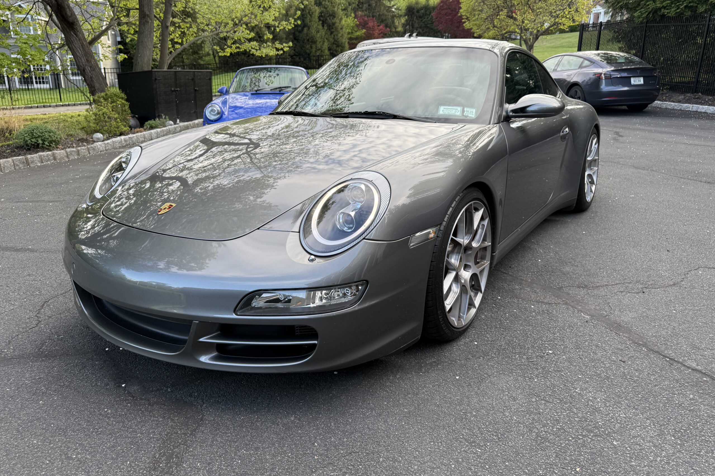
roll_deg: -0.9
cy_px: 215
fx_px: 496
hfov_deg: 71.5
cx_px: 358
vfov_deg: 51.2
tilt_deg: -16.1
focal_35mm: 25
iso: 80
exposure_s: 1/453
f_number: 1.78
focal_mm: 6.76
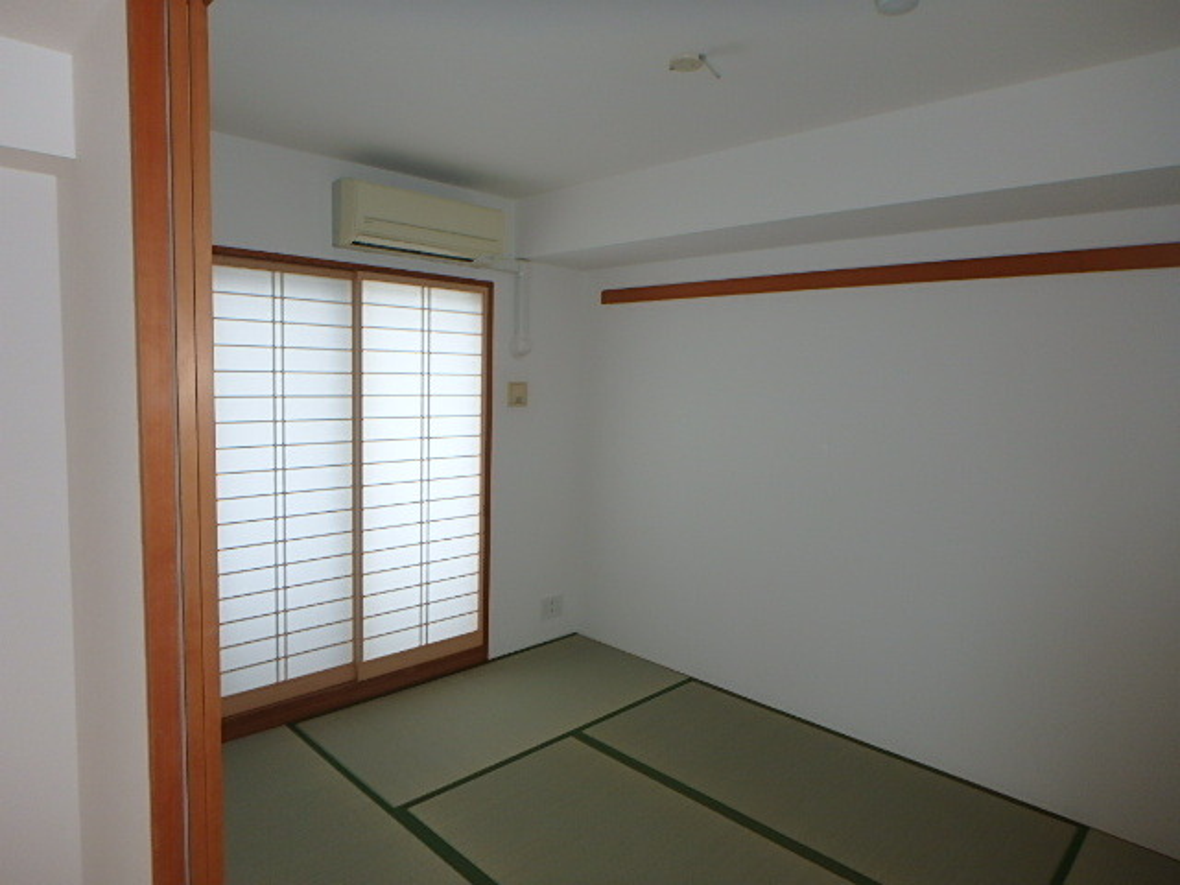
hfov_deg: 79.0
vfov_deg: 63.4
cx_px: 590
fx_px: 716
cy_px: 442
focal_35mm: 21
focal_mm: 3.7
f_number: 3.5
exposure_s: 1/80
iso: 125
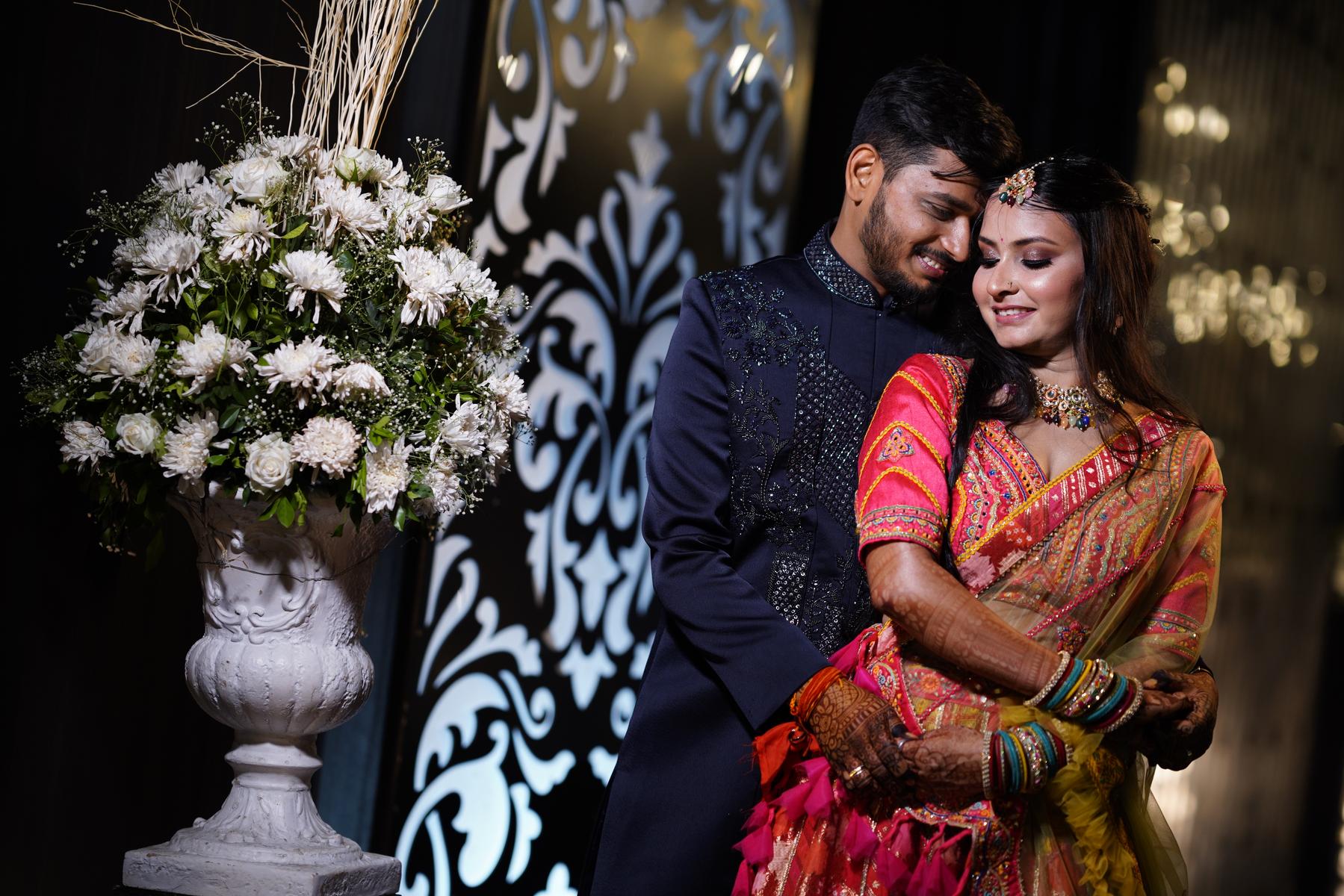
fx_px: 3174
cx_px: 672
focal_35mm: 85
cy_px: 448
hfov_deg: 23.9
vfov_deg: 16.1
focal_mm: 85
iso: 500
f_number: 1.8
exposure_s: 1/250
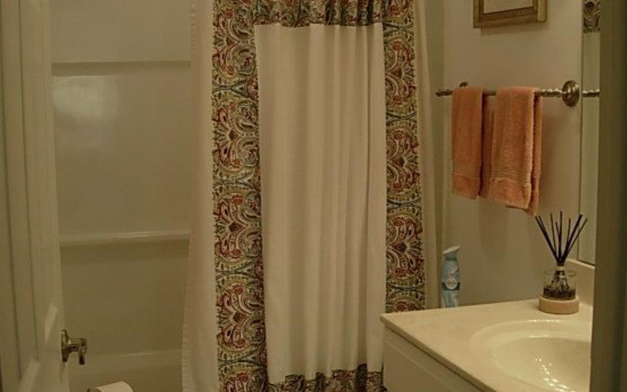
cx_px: 288
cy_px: 214
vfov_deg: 27.4
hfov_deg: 42.6
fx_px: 803
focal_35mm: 47
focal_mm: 7.8
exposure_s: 1/65.8
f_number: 2.8
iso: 79
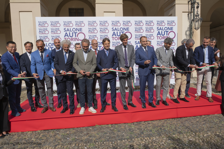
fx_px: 149
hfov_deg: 73.7
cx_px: 112
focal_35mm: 24
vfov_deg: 53.1
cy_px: 74
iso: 400
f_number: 14
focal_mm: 16
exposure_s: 1/160
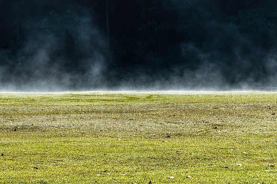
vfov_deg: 7.1
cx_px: 138
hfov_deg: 10.7
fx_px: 1477
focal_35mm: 192
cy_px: 92
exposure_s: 1/640
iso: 100
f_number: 9
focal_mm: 122
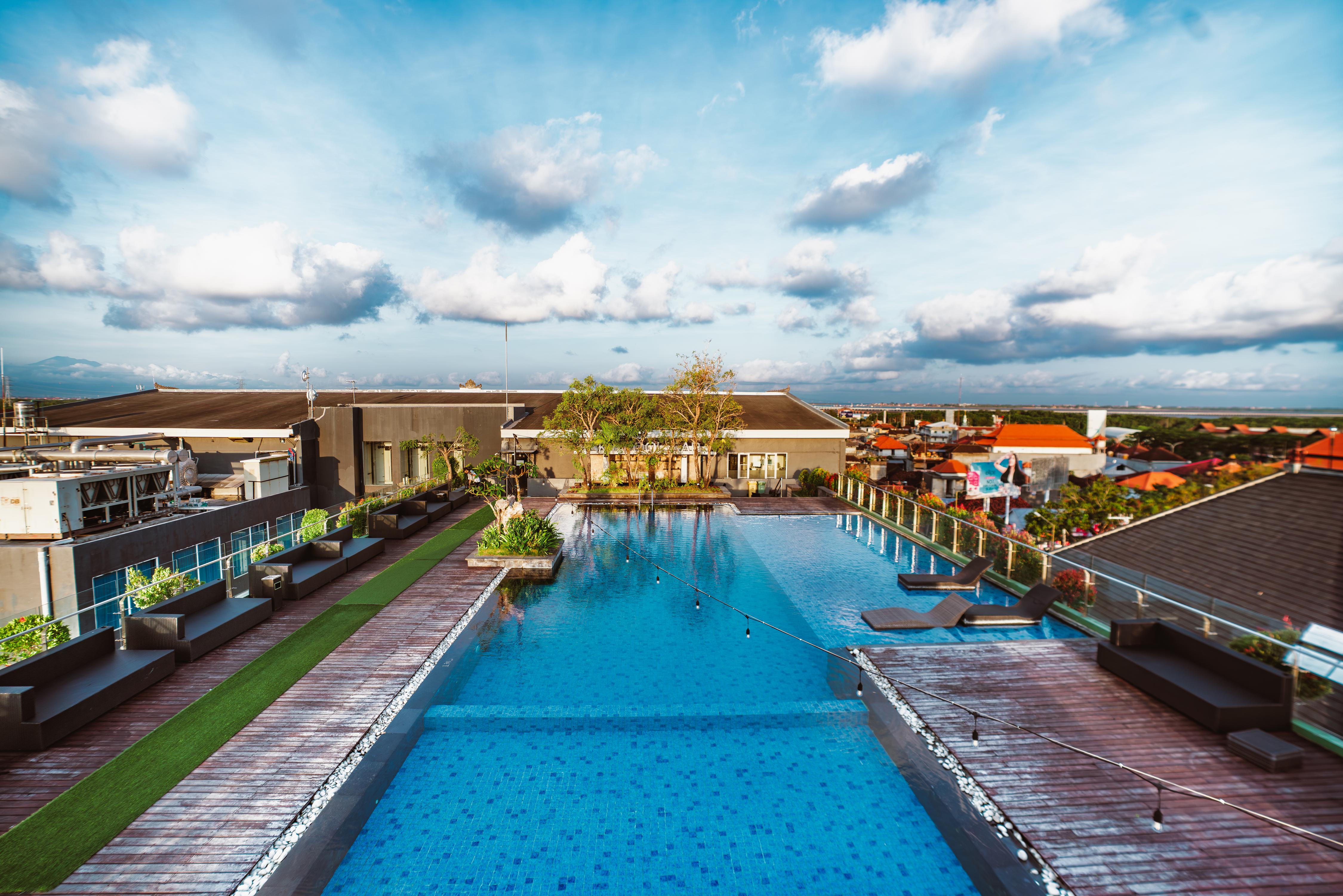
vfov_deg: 73.6
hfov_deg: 96.6
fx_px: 598
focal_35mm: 16
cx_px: 671
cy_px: 448
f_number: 3.2
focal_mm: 16
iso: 100
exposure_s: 1/500
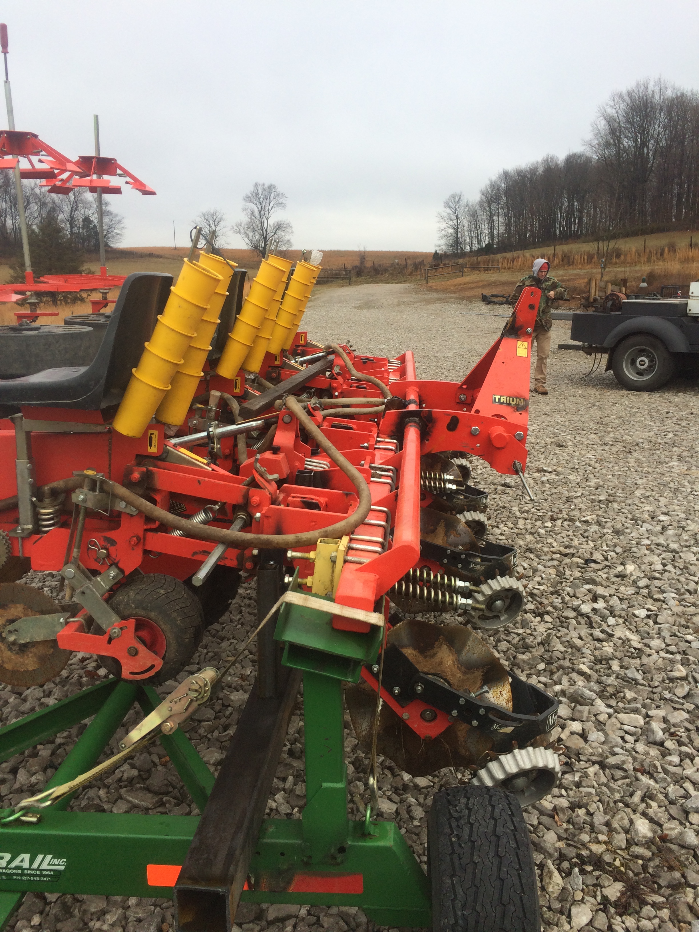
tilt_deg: -13.0
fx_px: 781
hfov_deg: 48.2
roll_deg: +0.7
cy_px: 466
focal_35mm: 29
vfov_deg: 61.7
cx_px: 350
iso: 32
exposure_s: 1/760
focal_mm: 4.15
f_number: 2.2
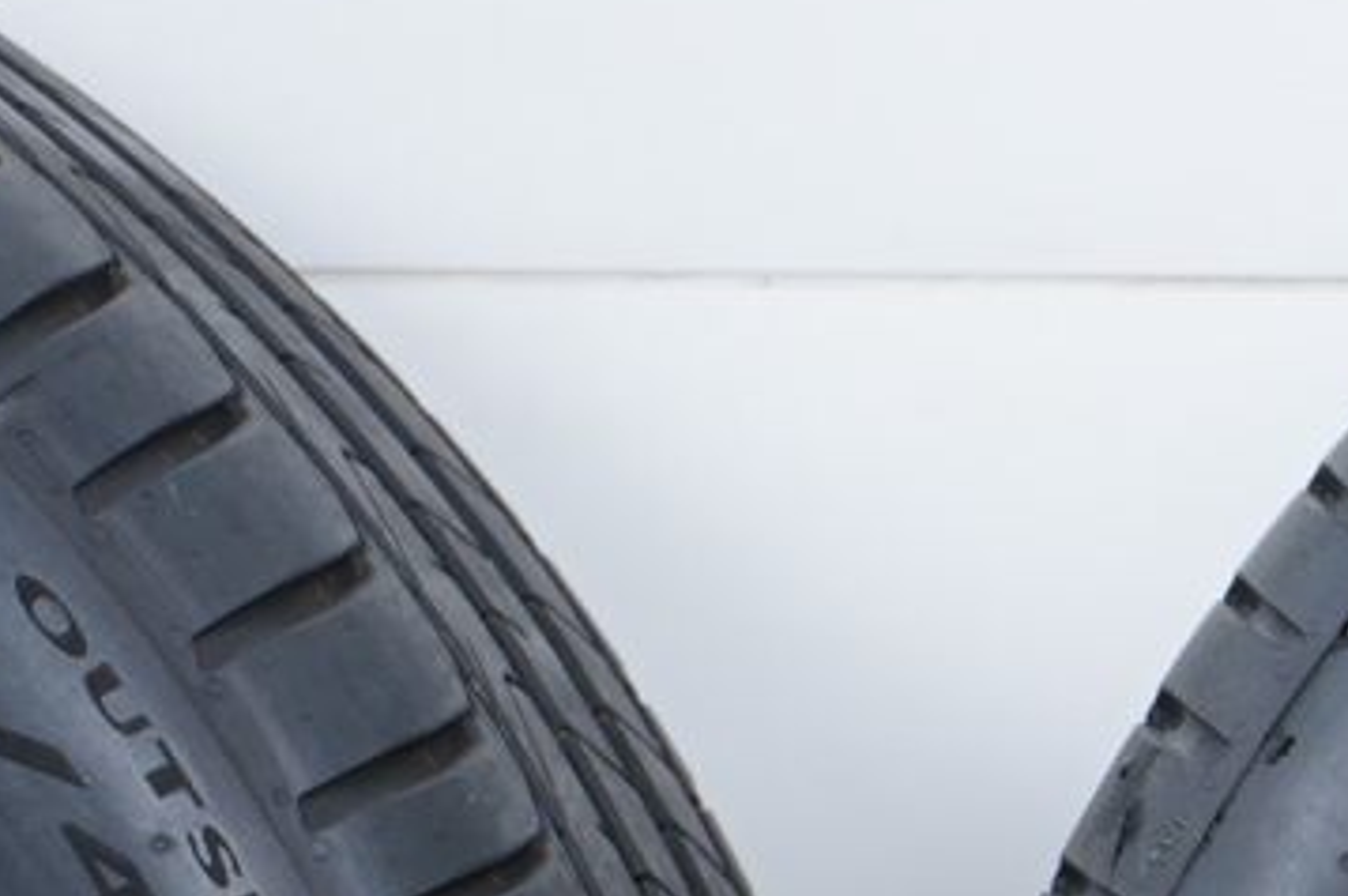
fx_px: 9839
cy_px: 1865
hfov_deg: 7.4
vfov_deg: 5.1
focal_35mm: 263
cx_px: 2963
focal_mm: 49
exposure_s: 1/125
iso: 250
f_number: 7.1
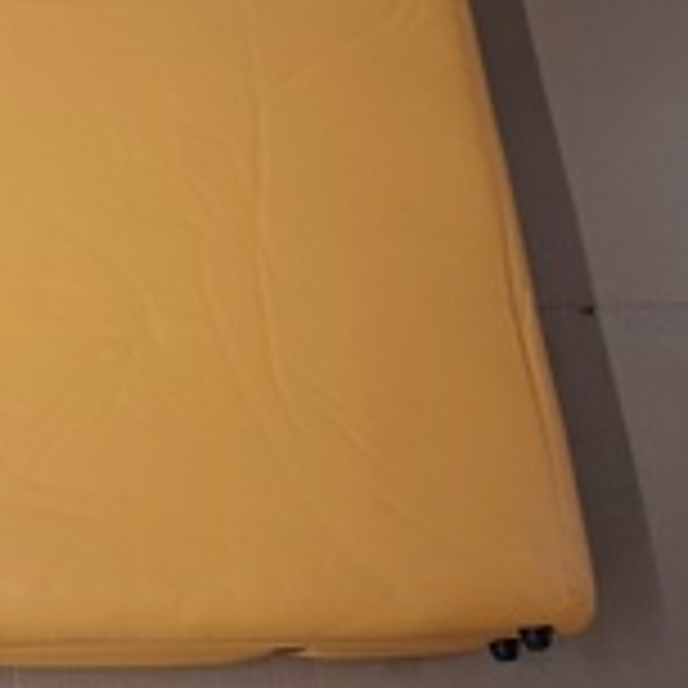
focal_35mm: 53
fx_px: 1192
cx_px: -18
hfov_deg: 29.8
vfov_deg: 32.0
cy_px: 238
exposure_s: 1/50
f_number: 1.8
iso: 200
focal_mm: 5.54
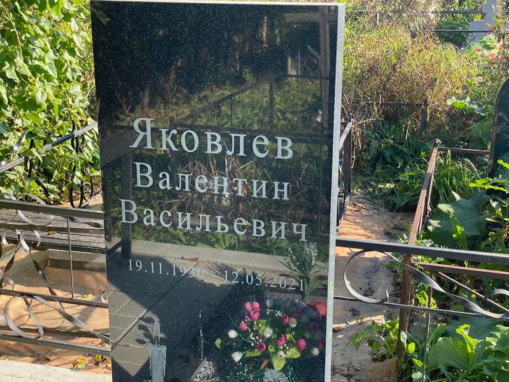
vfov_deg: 28.0
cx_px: 254
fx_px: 765
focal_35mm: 52
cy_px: 191
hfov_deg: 36.8
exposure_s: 1/366
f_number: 2
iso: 20
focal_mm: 6
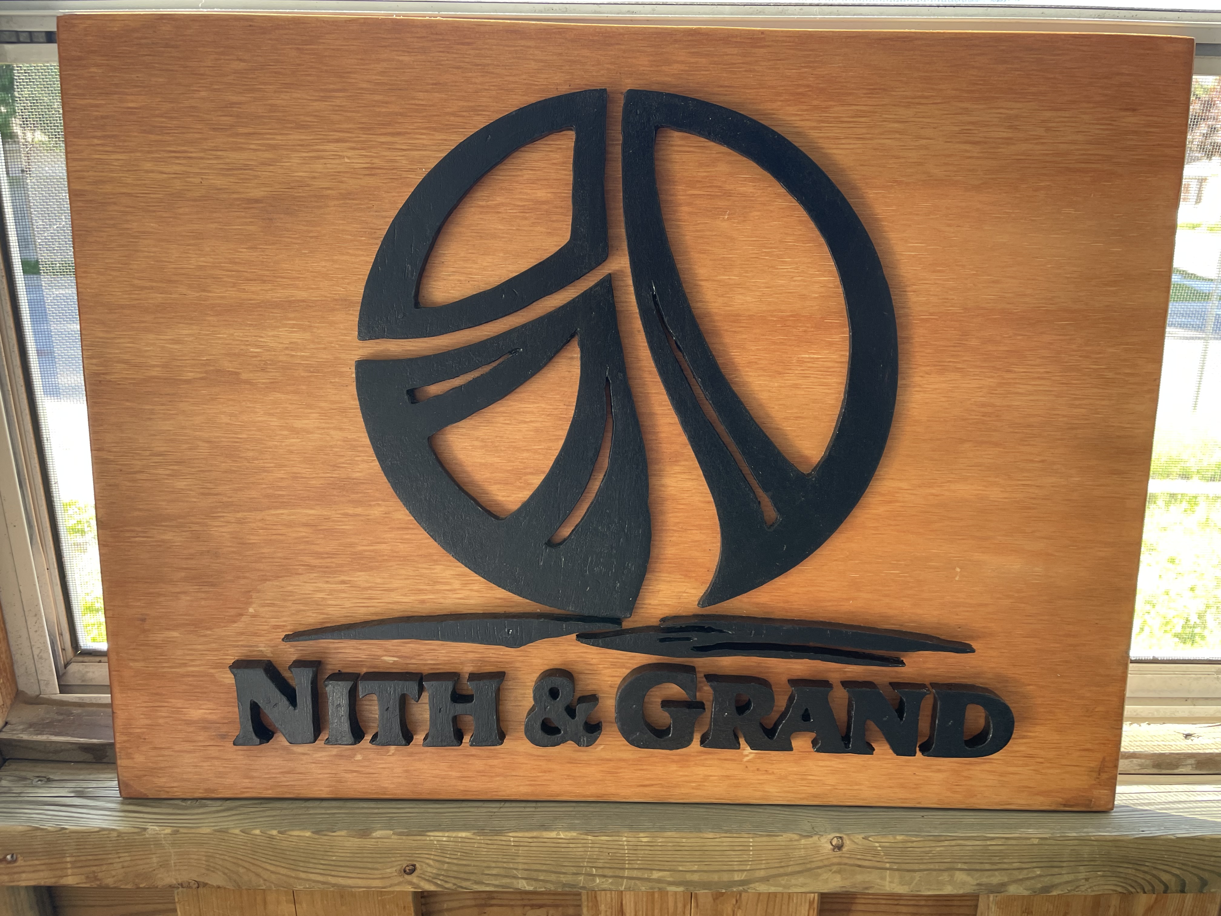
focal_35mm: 26
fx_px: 917
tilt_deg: -17.0
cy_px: 458
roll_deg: +0.4
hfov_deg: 67.3
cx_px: 610
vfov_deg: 53.1
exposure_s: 1/121
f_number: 1.6
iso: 100
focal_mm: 4.2
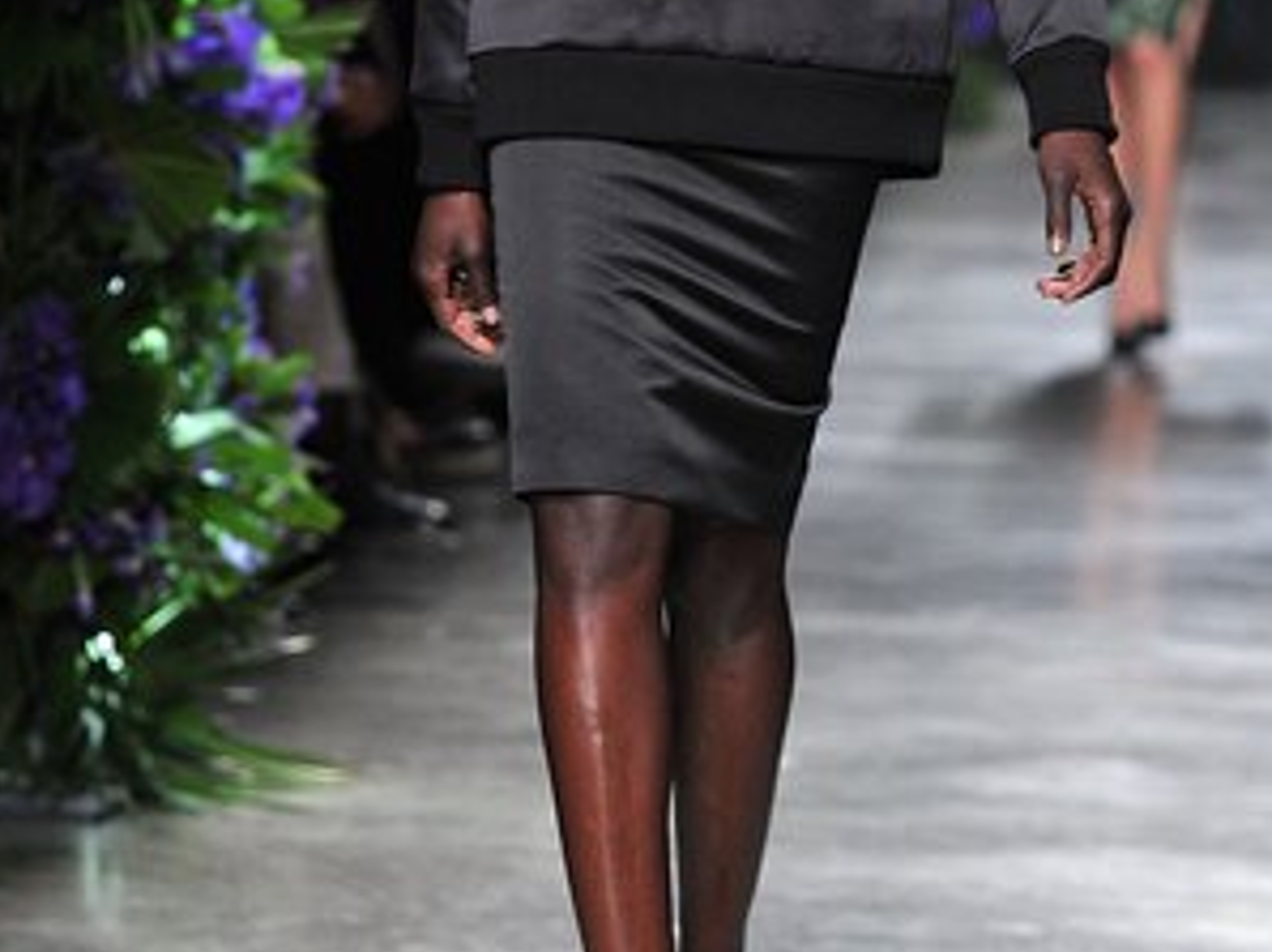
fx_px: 8885
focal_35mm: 242
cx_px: 734
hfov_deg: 8.2
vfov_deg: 6.1
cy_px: 115
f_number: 4
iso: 2000
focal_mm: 125
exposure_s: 1/400
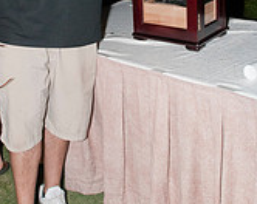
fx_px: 493
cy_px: 12
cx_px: 105
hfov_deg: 29.1
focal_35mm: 65
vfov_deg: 22.7
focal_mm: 17
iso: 640
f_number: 6.3
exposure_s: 1/60
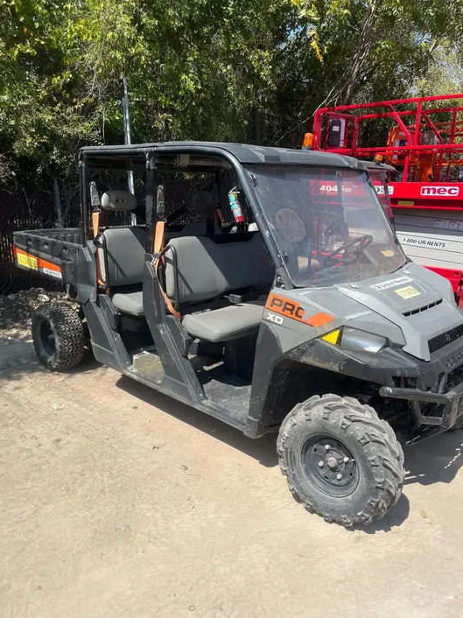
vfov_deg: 65.3
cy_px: 317
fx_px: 482
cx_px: 231
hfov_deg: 51.3
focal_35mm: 27
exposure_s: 1/3049
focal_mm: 5.1
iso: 50
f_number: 1.6
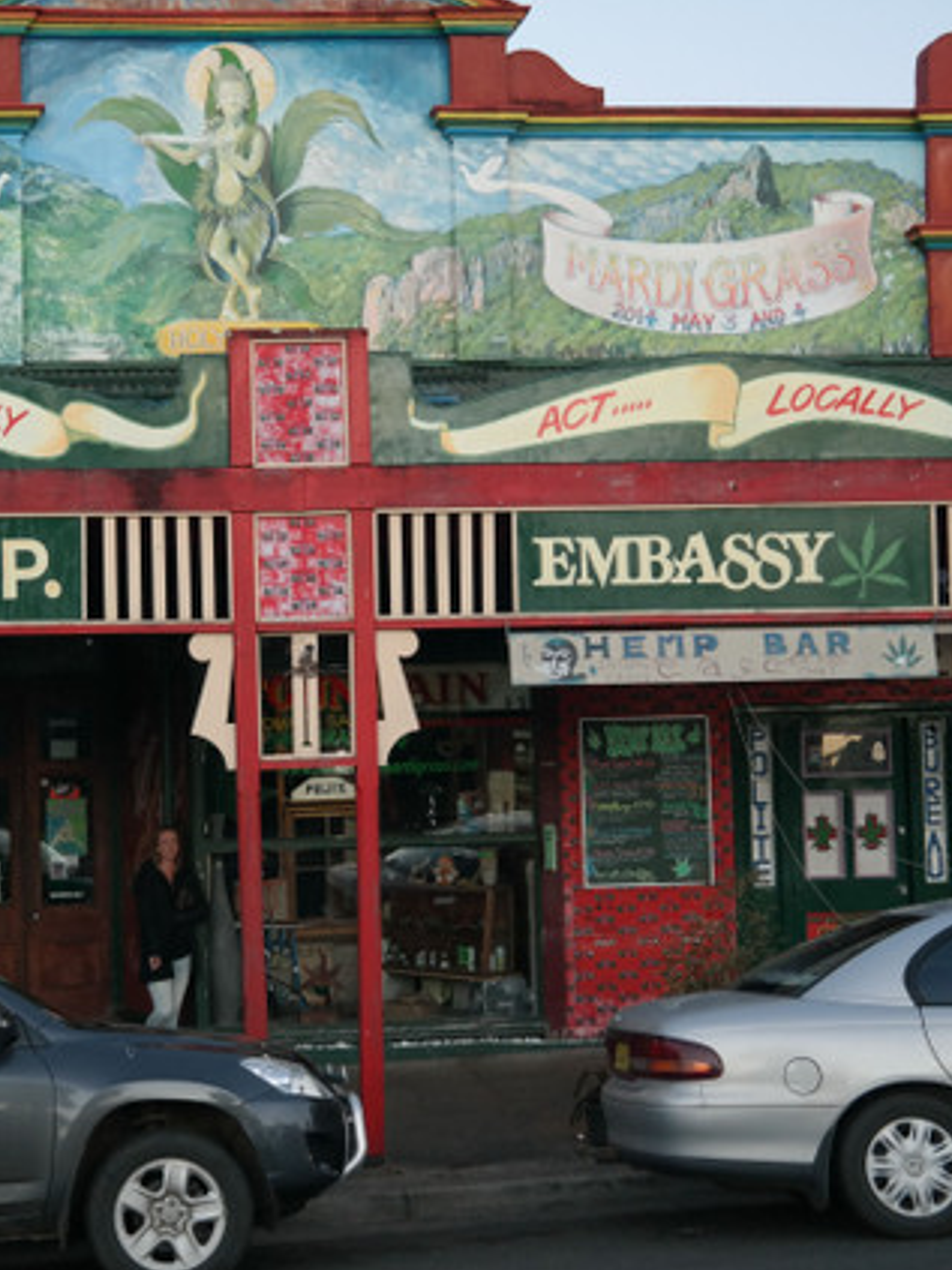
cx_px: 261
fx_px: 2348
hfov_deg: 22.7
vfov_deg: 30.3
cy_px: 637
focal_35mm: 64
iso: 800
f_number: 4
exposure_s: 1/50
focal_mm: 29
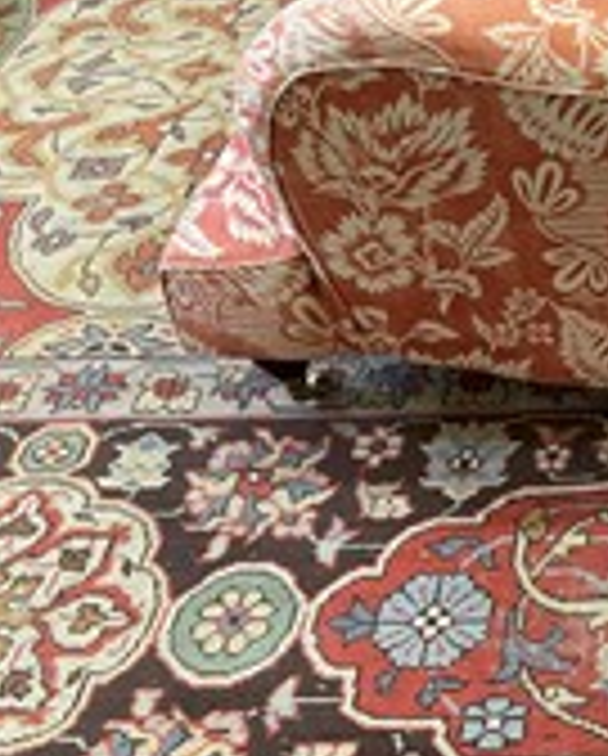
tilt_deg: -34.7
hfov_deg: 24.5
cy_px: 112
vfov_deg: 31.3
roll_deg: +3.6
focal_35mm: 58
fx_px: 1301
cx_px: 671
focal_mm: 5.1
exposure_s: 1/50
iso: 160
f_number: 1.6
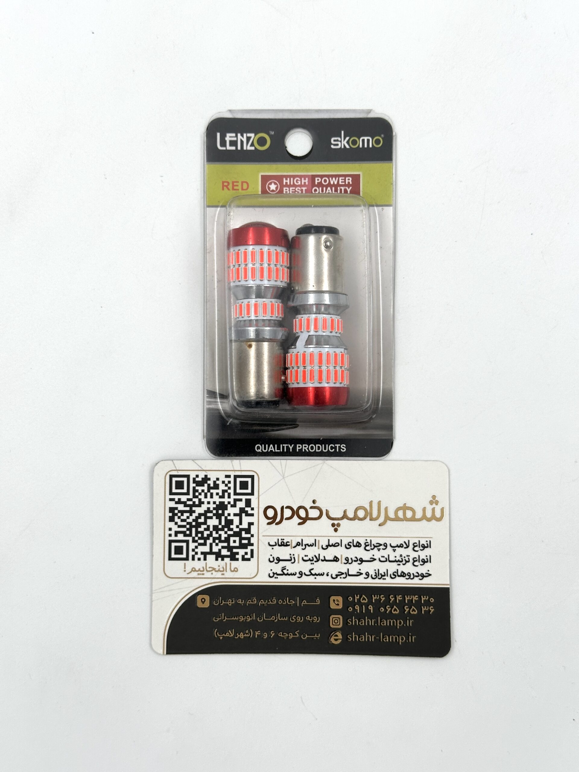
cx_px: 290
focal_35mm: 48
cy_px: 386
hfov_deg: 30.3
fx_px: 1070
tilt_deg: -88.0
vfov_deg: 39.7
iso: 64
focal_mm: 6.86
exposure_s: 1/872
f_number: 1.78
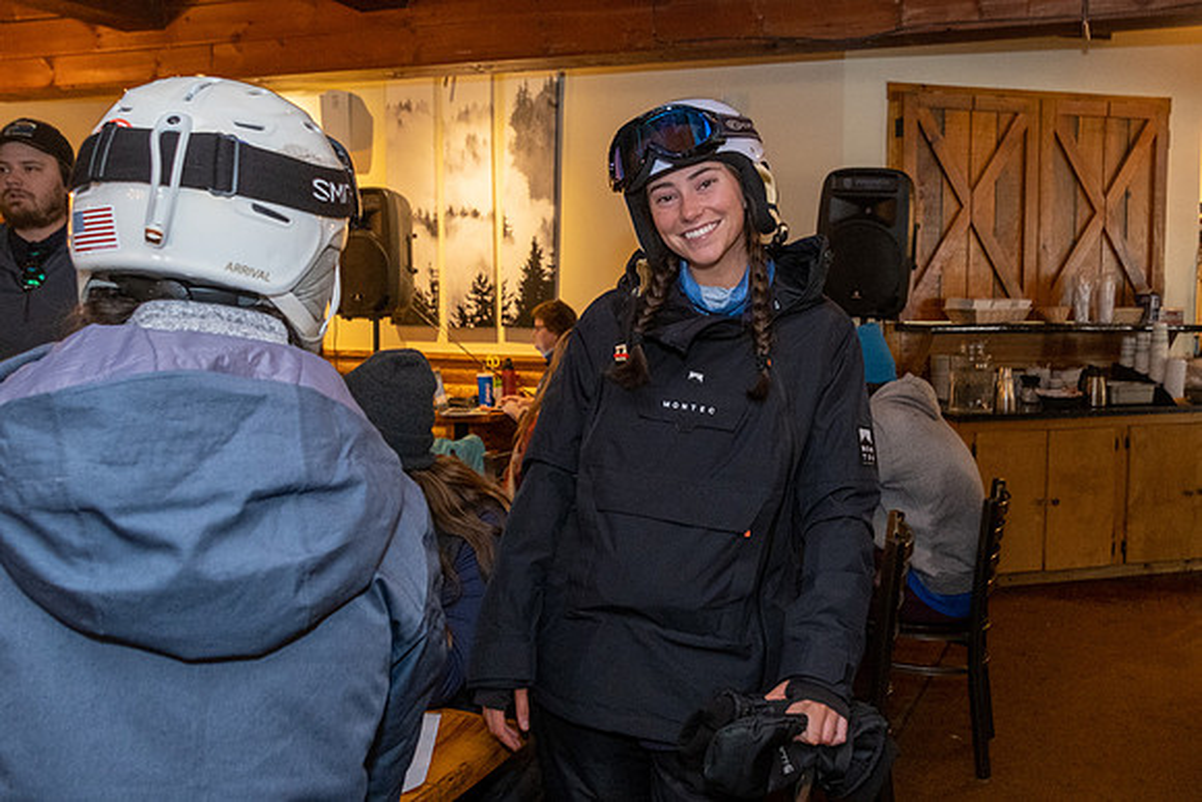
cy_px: 359
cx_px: 664
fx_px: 1149
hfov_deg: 55.1
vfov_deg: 38.4
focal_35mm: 34
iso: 1000
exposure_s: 1/60
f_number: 4
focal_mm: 16
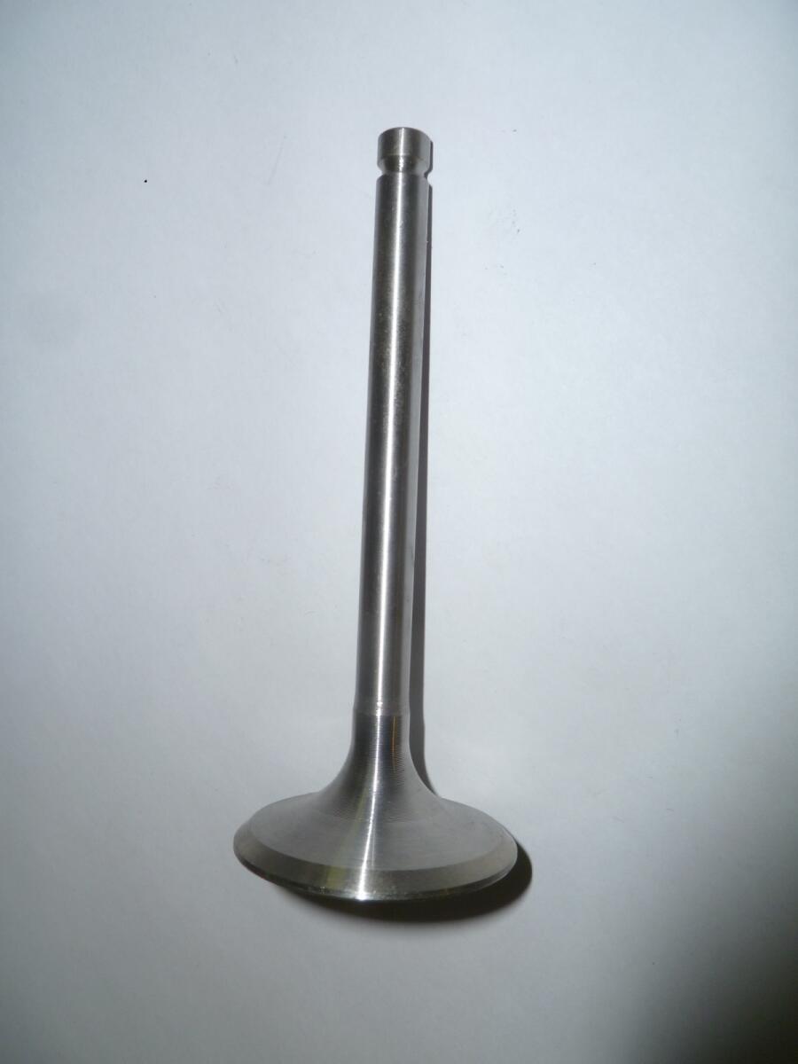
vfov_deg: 63.4
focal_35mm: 28
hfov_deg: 49.7
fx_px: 861
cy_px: 532
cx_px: 399
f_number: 3.3
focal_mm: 5
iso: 100
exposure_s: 1/30
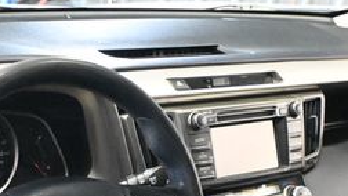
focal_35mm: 78
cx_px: 84
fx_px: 717
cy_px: 290
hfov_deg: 26.9
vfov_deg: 14.6
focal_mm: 19.5
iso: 12800
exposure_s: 1/60
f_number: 3.8
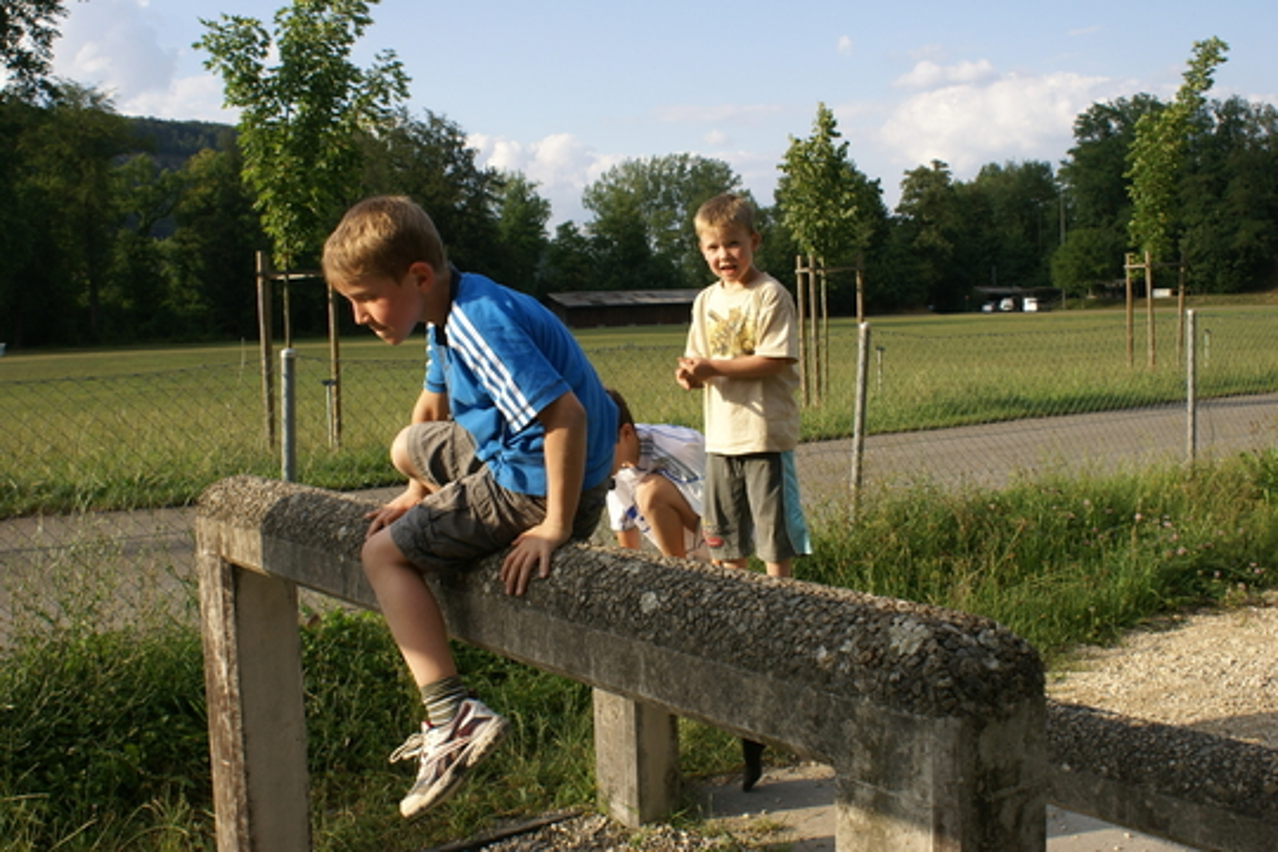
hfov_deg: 49.6
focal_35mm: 39
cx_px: 639
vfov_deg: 34.2
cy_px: 426
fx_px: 1384
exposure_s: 1/250
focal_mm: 26
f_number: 6.3
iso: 100
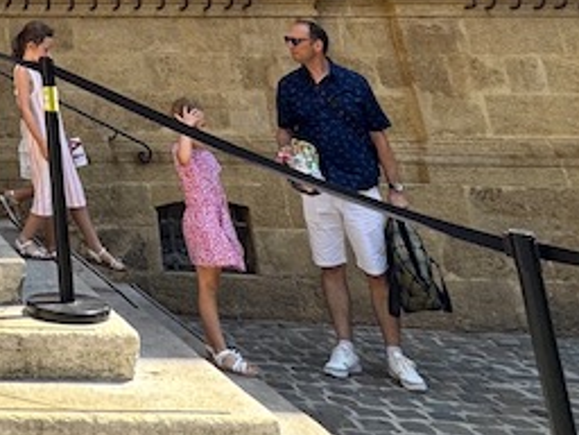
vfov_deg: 19.9
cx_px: -222
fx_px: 937
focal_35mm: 56
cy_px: -324
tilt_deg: +23.5
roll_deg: -0.9
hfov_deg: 27.2
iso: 40
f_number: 2.2
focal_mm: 2.22
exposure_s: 1/361
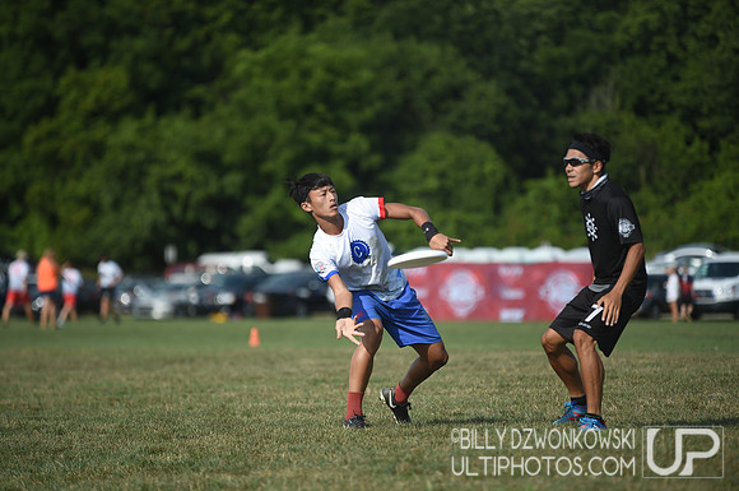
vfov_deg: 6.8
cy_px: 246
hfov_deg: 10.3
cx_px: 370
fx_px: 4100
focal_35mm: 200
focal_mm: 200
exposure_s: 1/1600
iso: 100
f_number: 3.2
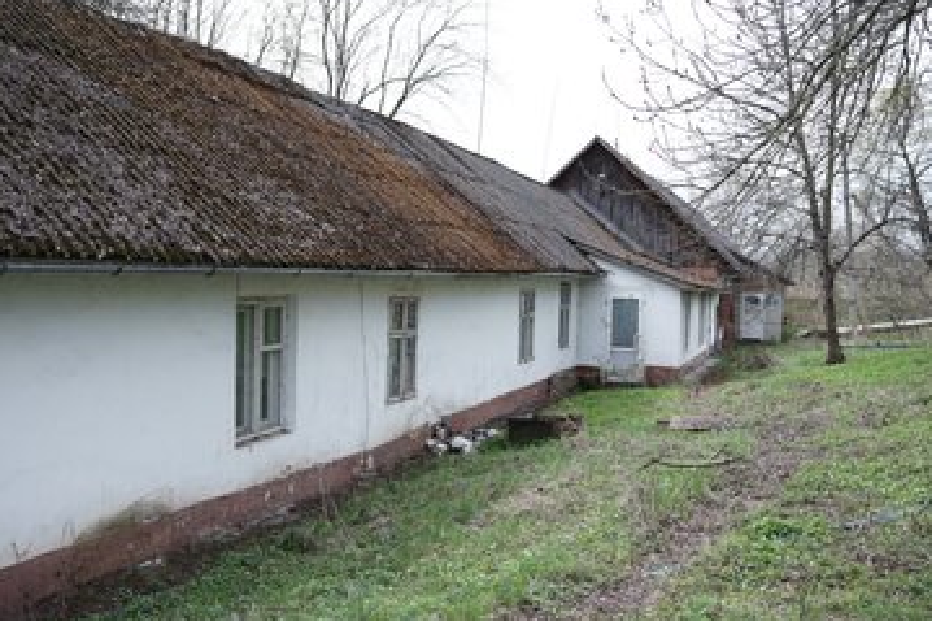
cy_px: 286
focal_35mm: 39
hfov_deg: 49.5
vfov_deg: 34.2
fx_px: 1009
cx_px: 431
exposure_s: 1/1600
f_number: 2.8
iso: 320
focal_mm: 35
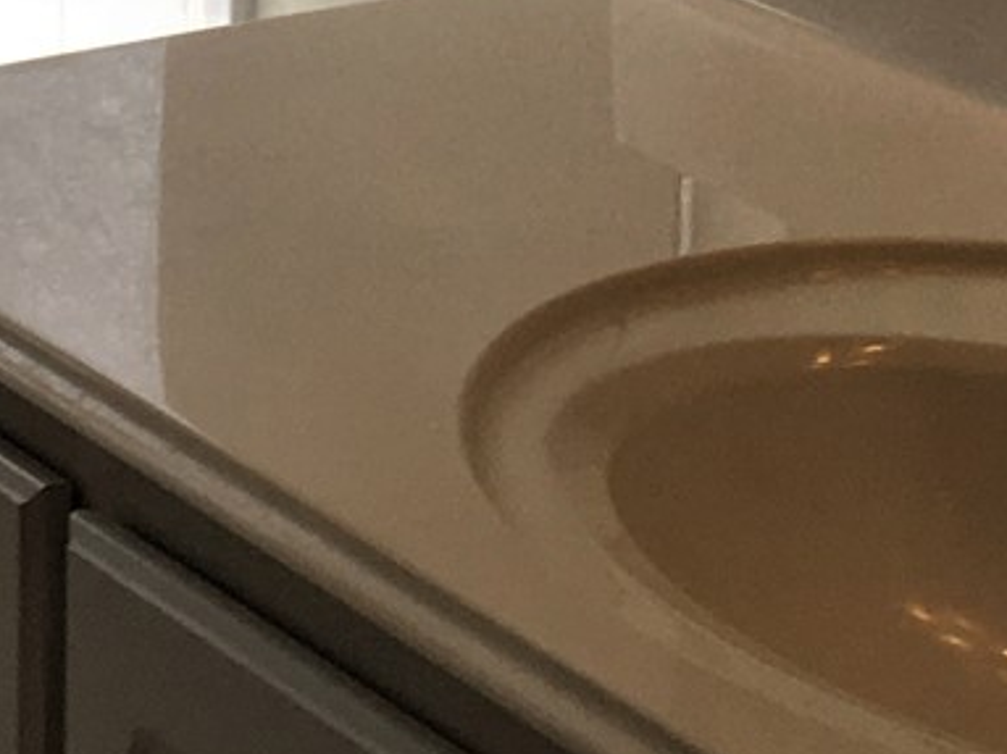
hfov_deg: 12.7
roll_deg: -0.2
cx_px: 250
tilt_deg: -6.9
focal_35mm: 155
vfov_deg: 9.1
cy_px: -657
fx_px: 4508
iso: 32
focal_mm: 4.15
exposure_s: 1/120
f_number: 2.2
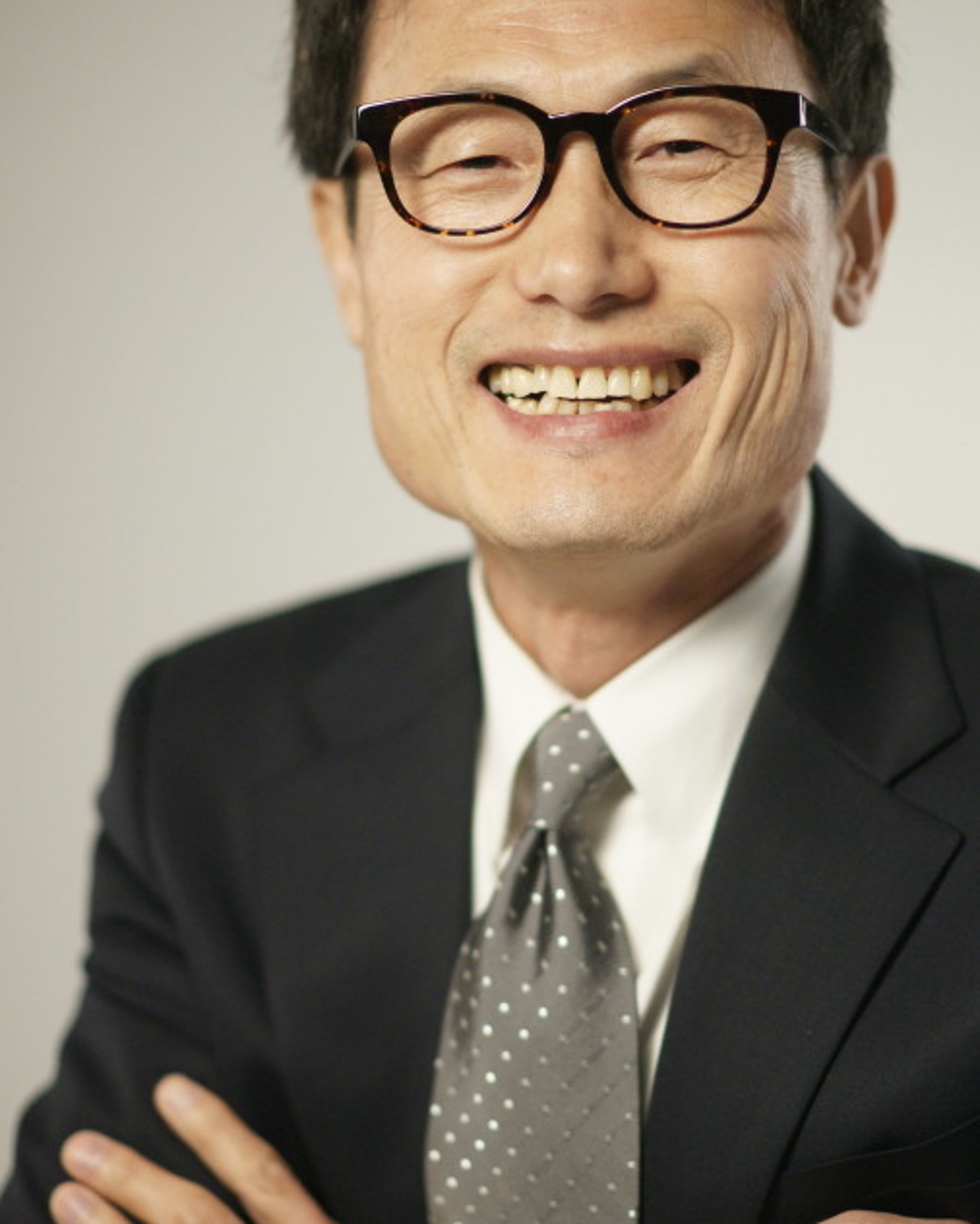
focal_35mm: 123
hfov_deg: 12.5
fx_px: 4457
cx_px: 525
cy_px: 660
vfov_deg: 15.6
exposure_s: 1/160
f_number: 1.4
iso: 800
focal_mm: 85
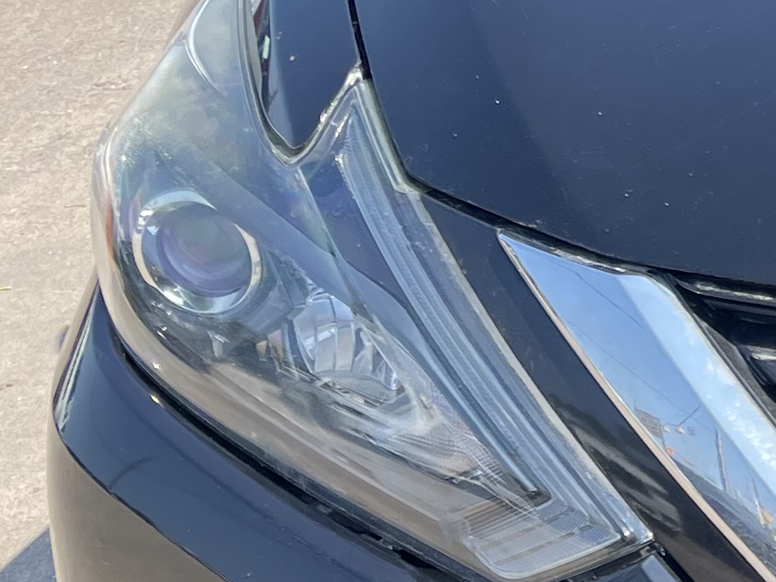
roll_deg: +0.4
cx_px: 1307
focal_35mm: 118
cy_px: 272
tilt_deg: -19.6
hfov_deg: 14.9
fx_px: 2645
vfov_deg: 12.6
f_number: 1.6
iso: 50
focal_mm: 5.1
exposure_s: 1/1513
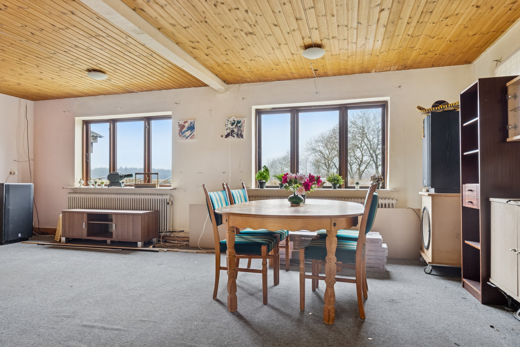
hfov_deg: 77.3
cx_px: 260
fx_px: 325
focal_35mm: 22
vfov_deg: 56.1
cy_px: 174
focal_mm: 15
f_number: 8
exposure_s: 1/3.33
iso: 200
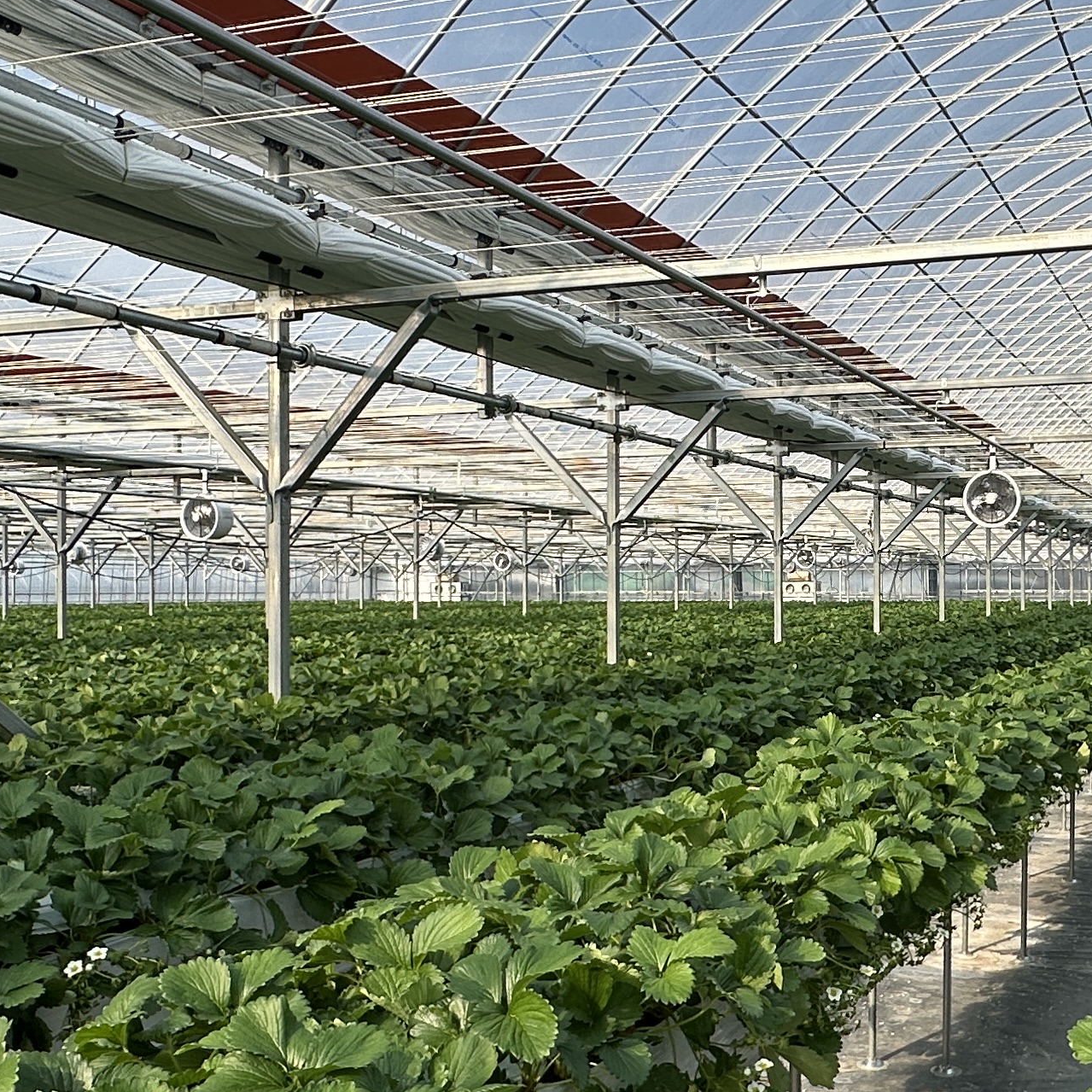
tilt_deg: +0.0
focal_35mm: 39
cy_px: 594
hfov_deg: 41.6
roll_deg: +0.3
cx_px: 817
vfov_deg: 42.8
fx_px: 1392
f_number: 2.2
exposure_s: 1/1416
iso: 40
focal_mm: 2.22
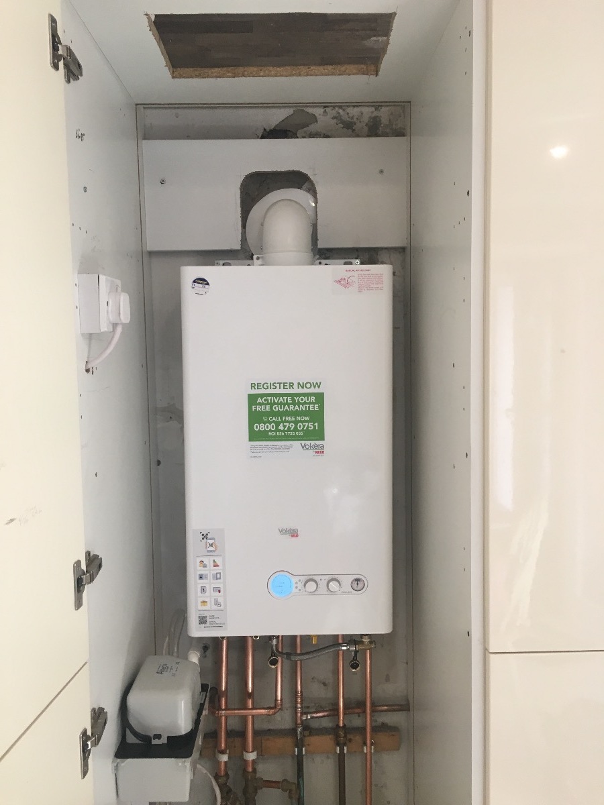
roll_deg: +0.6
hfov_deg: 48.2
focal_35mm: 29
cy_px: 402
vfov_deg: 61.7
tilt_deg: -6.6
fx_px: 675
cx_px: 302
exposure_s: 1/33
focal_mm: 4.15
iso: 50
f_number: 2.2
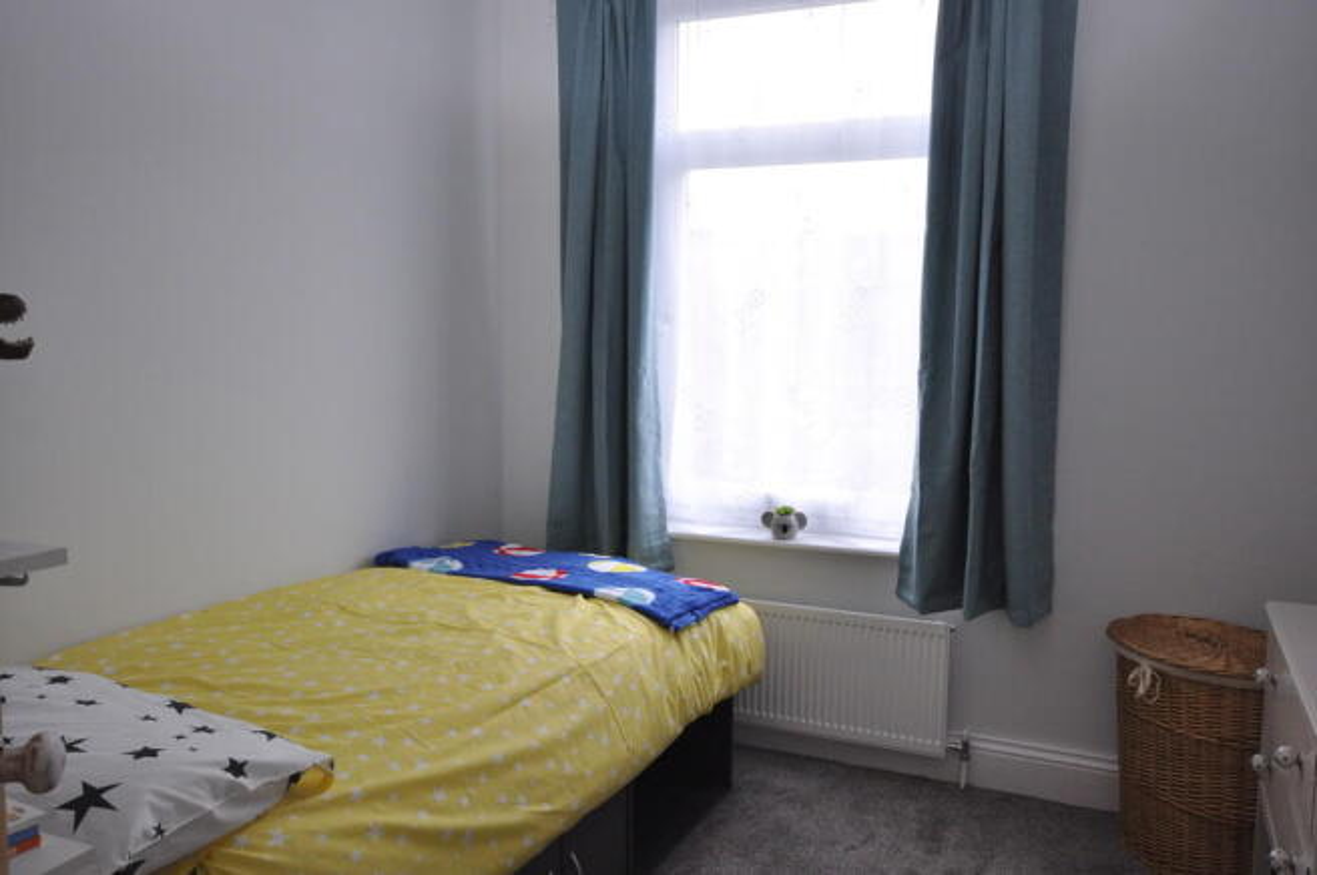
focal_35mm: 30
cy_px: 438
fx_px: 1096
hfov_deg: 62.0
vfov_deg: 43.5
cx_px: 658
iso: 720
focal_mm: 20
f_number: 5.6
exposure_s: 1/60
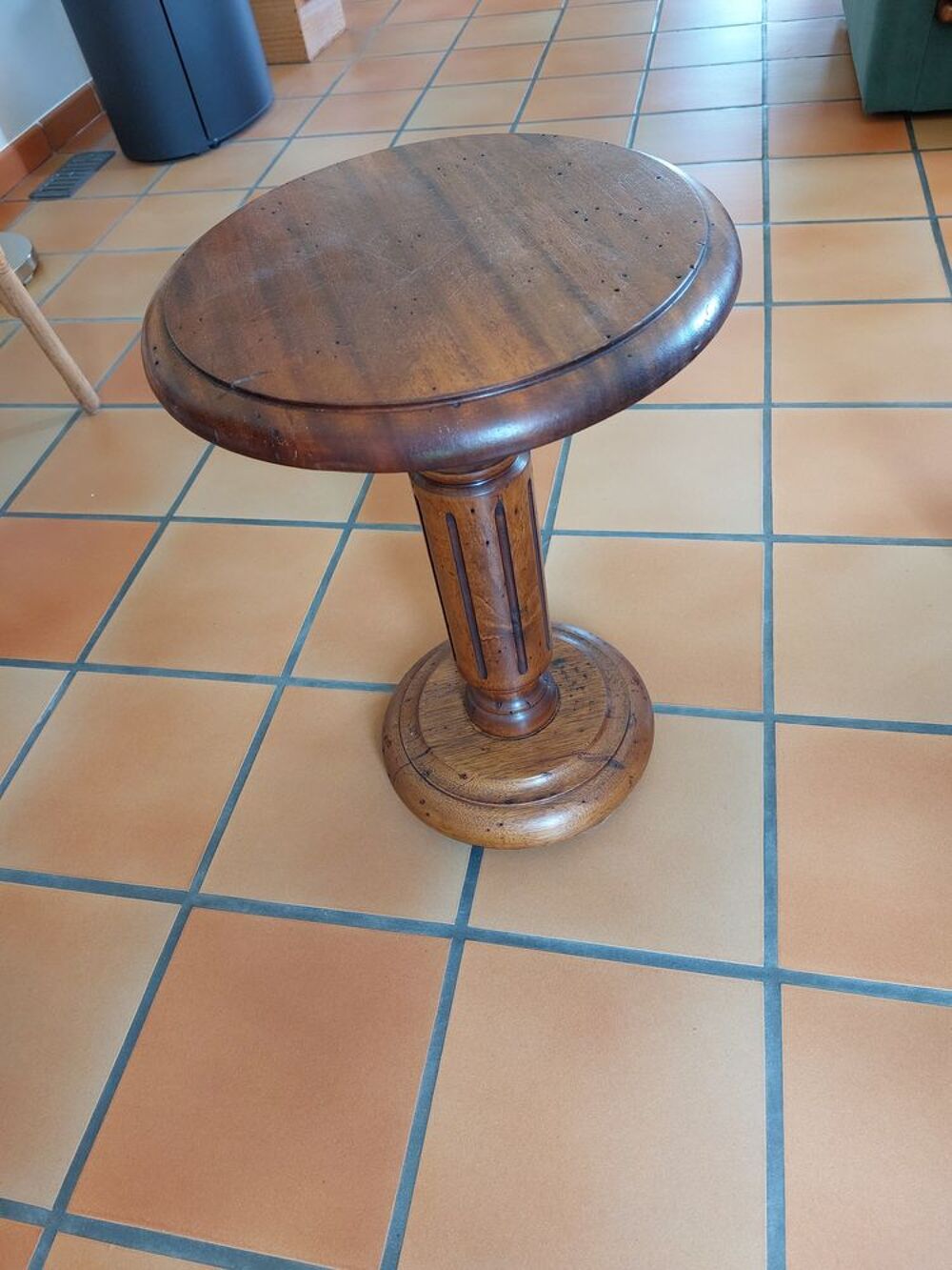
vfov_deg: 69.4
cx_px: 476
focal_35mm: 25
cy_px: 635
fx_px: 917
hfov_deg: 54.9
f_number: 1.8
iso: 200
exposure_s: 1/50
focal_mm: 5.23
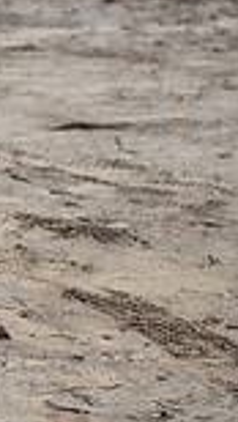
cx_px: -449
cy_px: 12
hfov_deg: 4.3
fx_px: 3086
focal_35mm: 276
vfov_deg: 7.8
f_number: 2.8
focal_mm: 70
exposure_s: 1/320
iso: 100
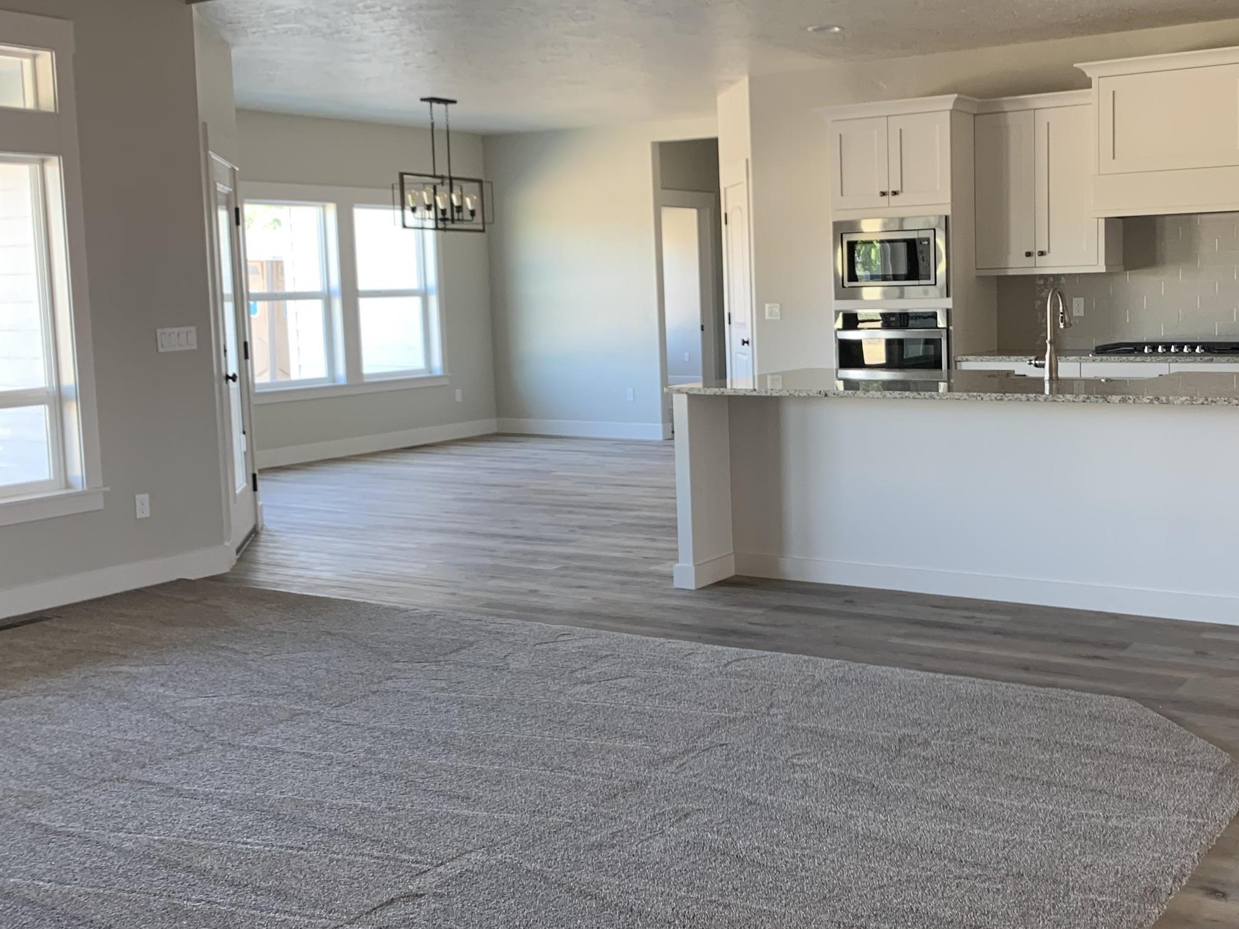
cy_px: 416
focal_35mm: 39
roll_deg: +0.5
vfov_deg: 36.8
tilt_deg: -5.4
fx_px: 1396
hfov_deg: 47.2
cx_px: 814
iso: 100
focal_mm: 4.25
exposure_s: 1/72
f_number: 1.8
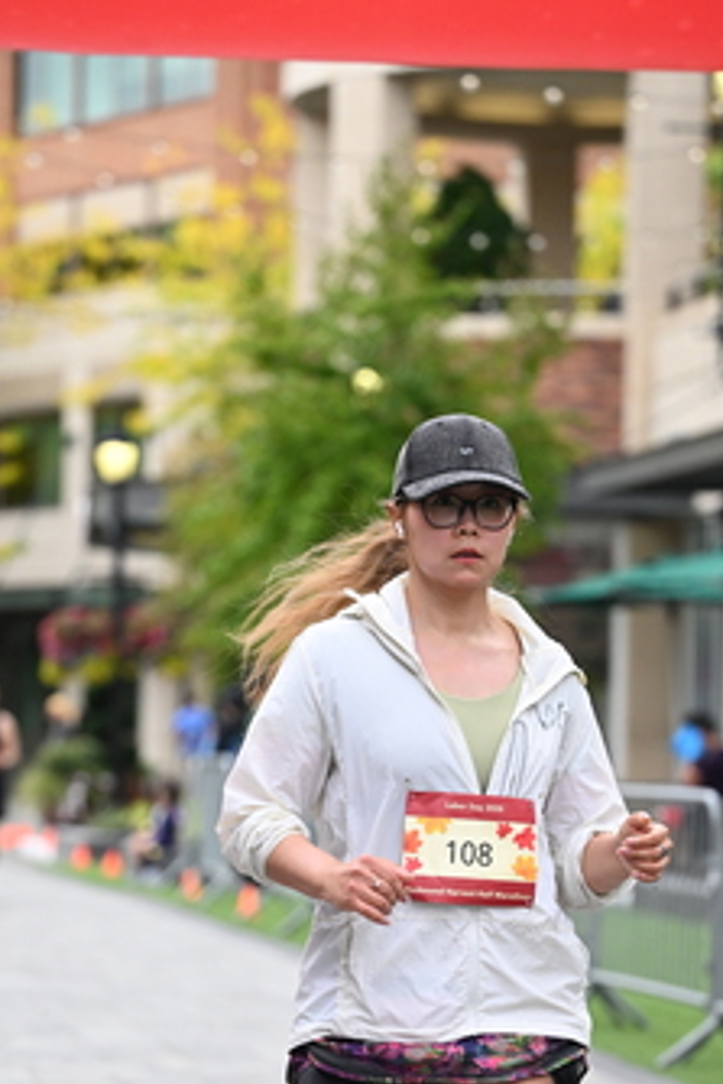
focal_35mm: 153
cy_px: 782
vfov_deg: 13.4
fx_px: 4604
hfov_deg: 9.0
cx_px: 378
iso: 1600
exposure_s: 1/5000
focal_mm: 93
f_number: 2.8
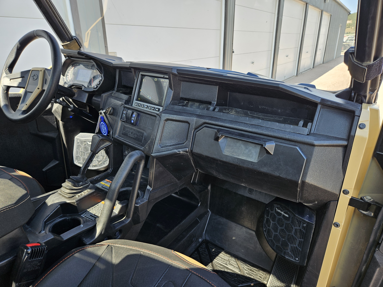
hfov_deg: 73.9
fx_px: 254
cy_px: 144
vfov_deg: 58.9
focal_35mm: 23
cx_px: 192
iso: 25
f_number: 1.8
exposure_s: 1/190
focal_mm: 5.4
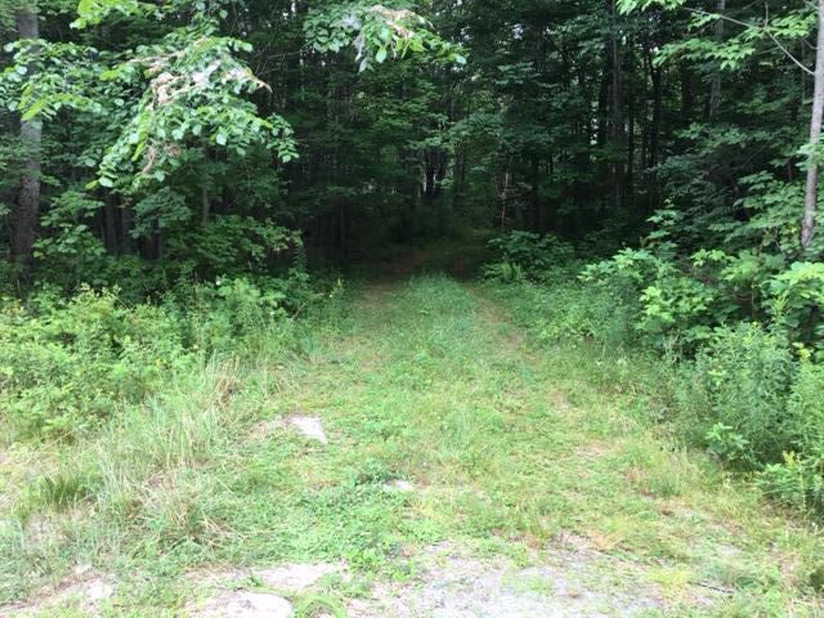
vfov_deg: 48.2
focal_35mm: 29
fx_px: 690
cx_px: 412
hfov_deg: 61.7
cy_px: 309
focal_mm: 4.15
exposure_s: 1/120
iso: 40
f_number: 2.2
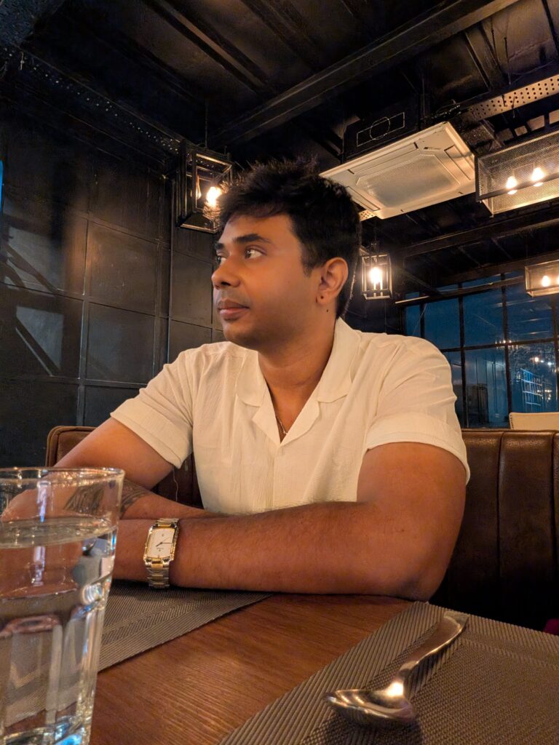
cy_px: 372
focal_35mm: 21
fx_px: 452
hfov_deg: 63.4
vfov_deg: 79.0
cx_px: 280
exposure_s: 1/16.7
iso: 912
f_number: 2.2
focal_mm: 2.74
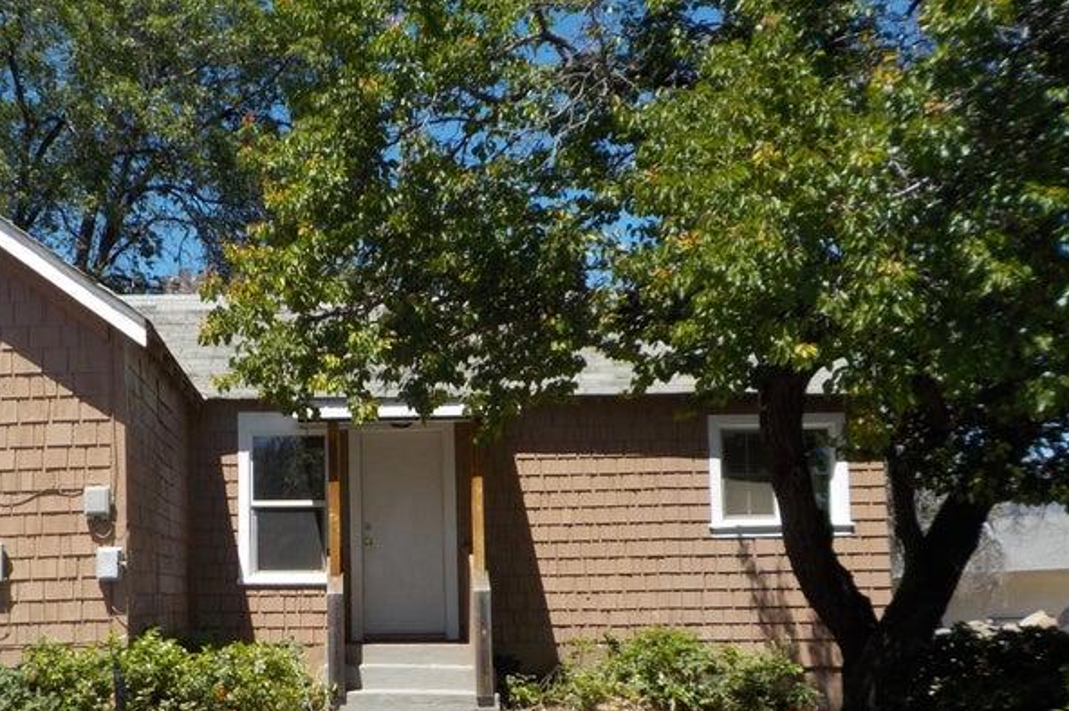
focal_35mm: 45
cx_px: 315
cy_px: 476
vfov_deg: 29.6
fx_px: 1335
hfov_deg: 42.7
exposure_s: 1/1000
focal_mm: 4.1
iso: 125
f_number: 3.3
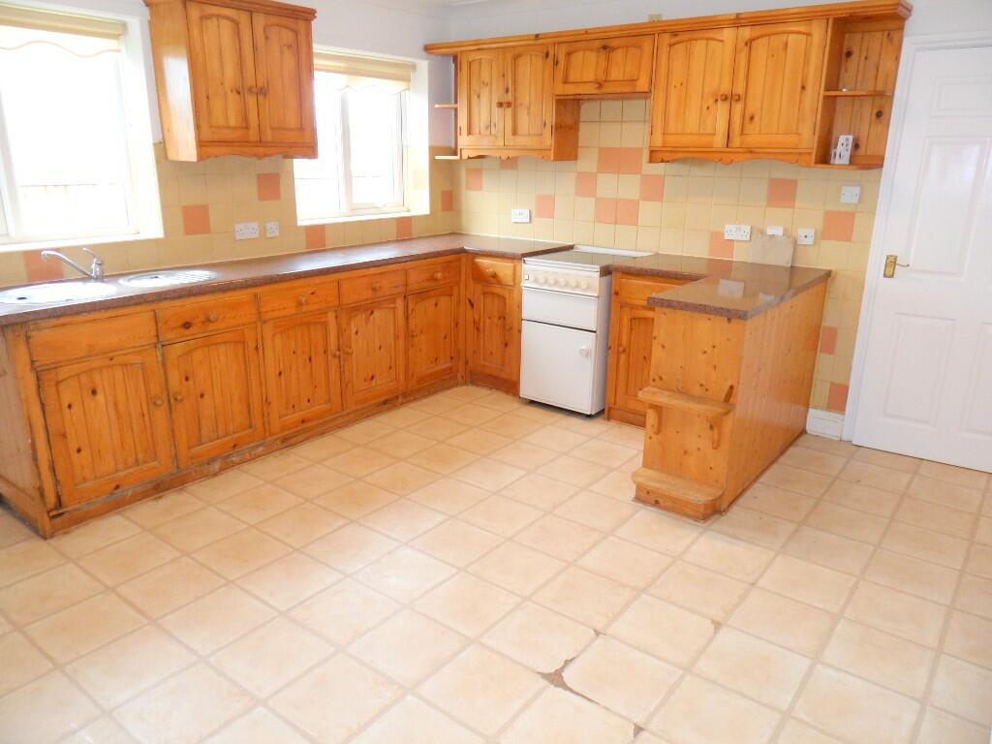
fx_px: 688
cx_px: 496
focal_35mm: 24
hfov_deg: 71.6
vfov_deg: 56.8
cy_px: 372
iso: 100
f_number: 3.2
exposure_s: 1/45
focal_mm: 3.9
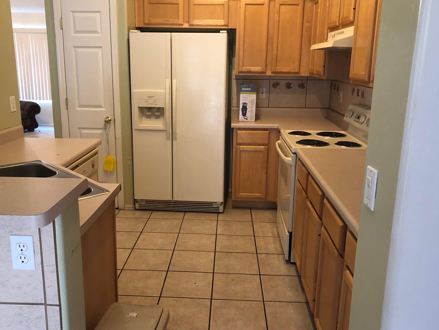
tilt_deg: -14.7
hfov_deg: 56.8
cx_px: 210
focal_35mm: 32
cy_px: 158
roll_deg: +0.0
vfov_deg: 44.2
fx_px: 406
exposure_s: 1/15
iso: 64
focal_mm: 3.99
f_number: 1.8
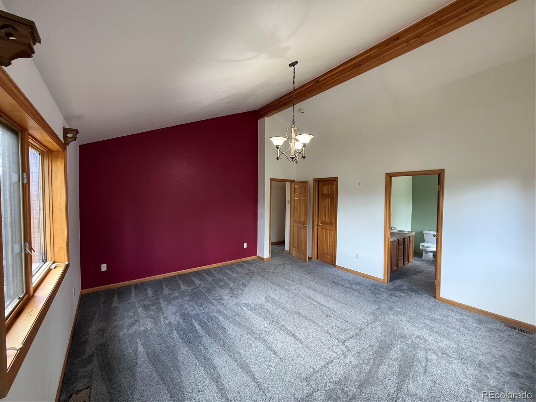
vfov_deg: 85.7
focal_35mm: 14
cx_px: 268
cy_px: 201
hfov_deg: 102.1
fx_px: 217
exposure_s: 1/60
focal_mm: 2.22
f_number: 2.2
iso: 200
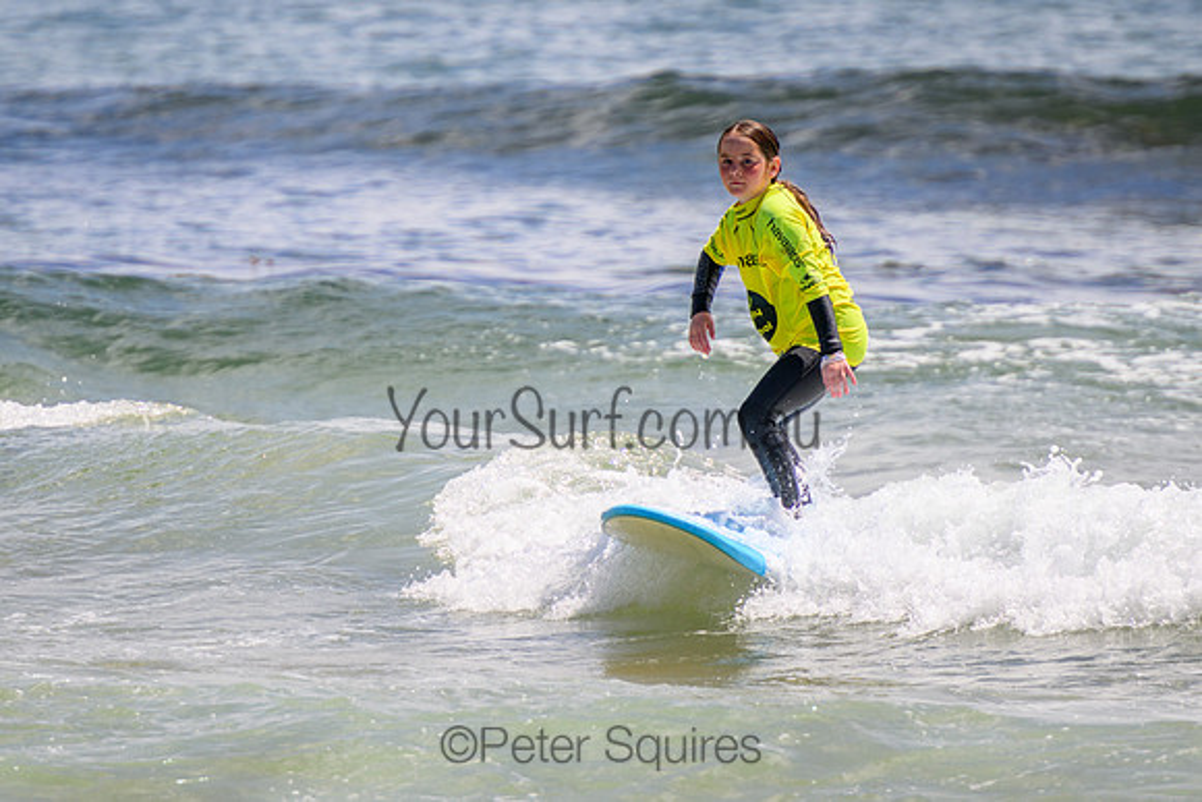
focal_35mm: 550
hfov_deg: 3.7
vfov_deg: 2.5
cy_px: 280
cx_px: 495
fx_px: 18363
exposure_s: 1/2000
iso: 280
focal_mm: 400
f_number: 5.6
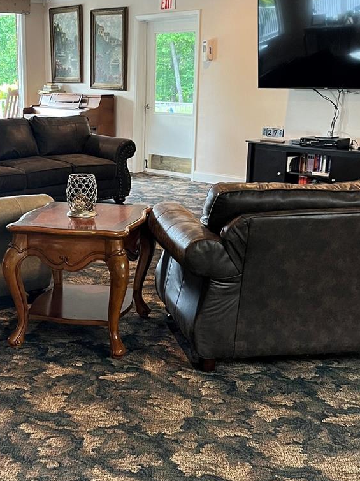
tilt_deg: -15.9
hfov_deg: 27.0
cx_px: 72
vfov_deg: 36.0
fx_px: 735
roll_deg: +1.1
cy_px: 290
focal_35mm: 53
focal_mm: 5.1
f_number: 1.6
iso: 250
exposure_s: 1/60
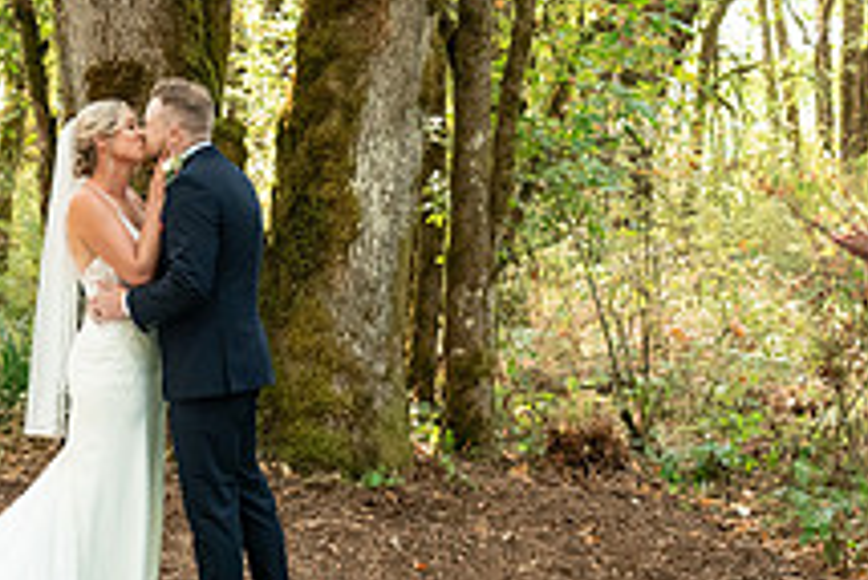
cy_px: 197
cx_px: 88
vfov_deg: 13.7
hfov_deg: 20.0
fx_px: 2413
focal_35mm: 100
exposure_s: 1/400
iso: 2500
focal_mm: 35
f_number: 4
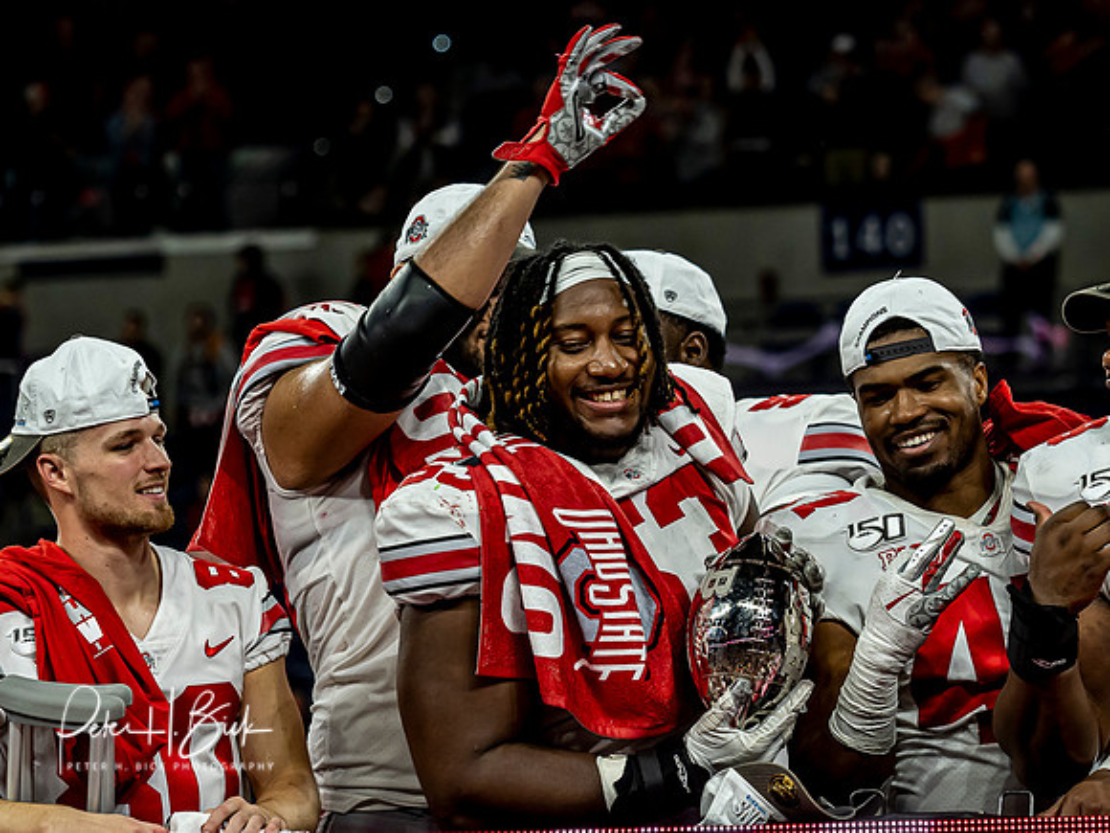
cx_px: 658
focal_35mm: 310
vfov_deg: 4.8
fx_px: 9933
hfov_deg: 6.4
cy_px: 509
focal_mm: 106
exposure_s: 1/320
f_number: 3.5
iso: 500
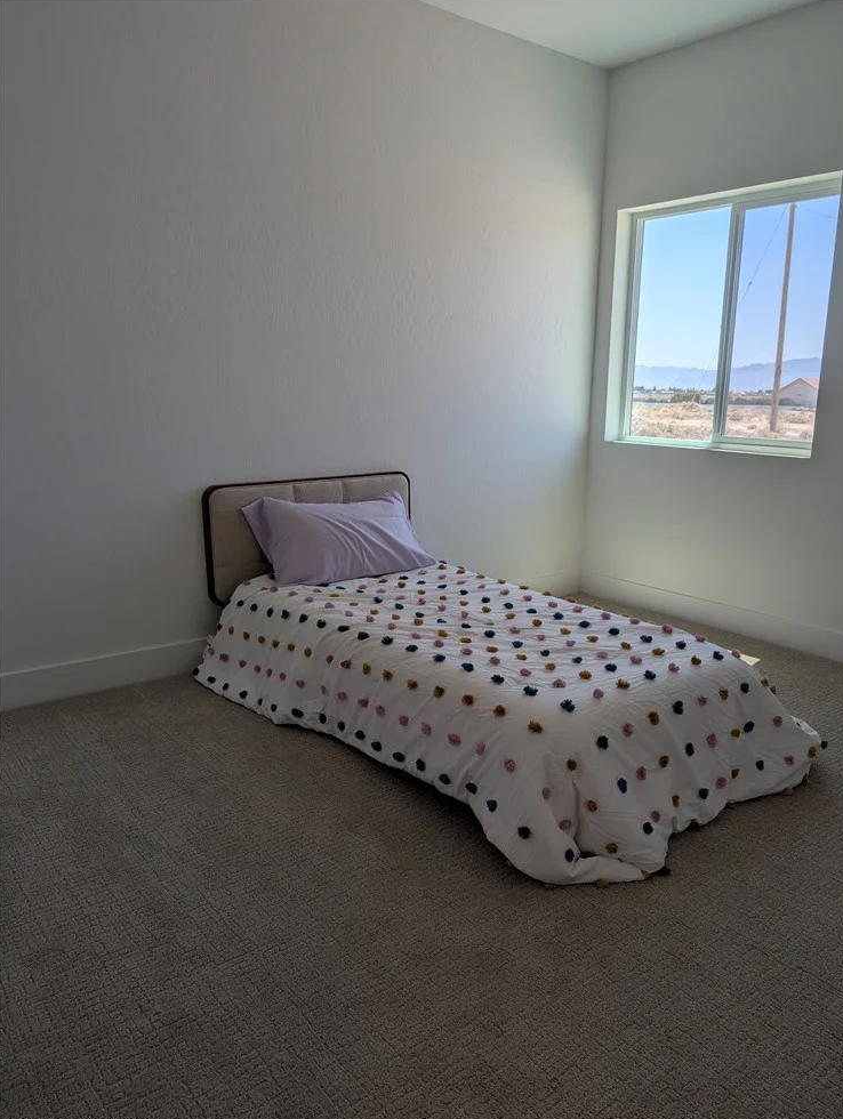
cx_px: 436
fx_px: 810
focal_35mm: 25
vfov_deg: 69.3
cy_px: 576
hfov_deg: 55.0
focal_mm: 6.9
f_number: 1.68
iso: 23
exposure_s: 1/463
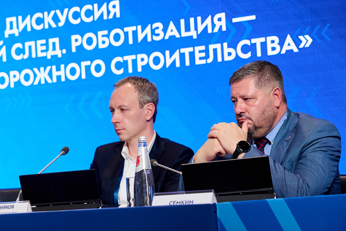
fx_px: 1413
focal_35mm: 147
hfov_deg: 14.0
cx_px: 173
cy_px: 116
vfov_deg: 9.3
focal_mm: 98
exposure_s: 1/200
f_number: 5.6
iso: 3200
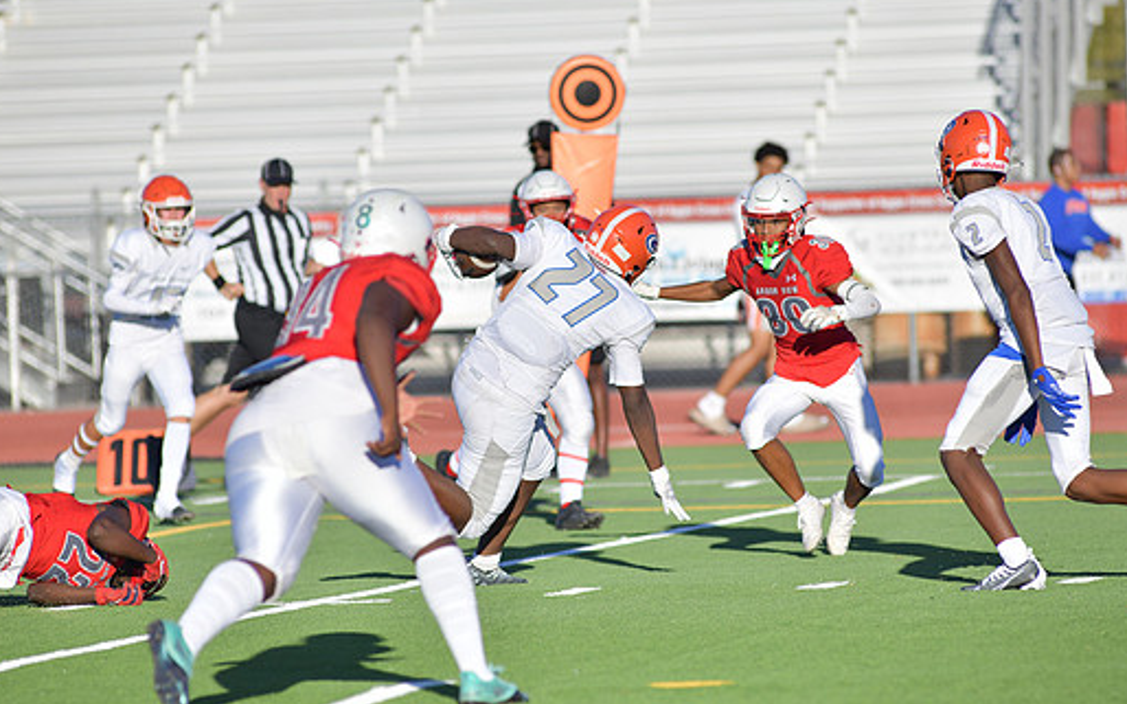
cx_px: 550
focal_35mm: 345
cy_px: 391
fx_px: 10594
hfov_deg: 6.1
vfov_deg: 3.8
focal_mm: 300
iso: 280
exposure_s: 1/3200
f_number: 5
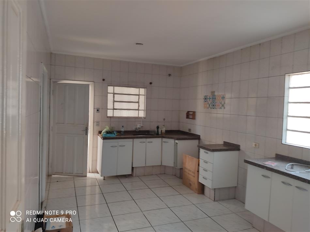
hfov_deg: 67.3
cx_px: 155
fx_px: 233
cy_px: 116
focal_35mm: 26
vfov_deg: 53.0
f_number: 1.79
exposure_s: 1/40
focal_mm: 4.74
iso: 116
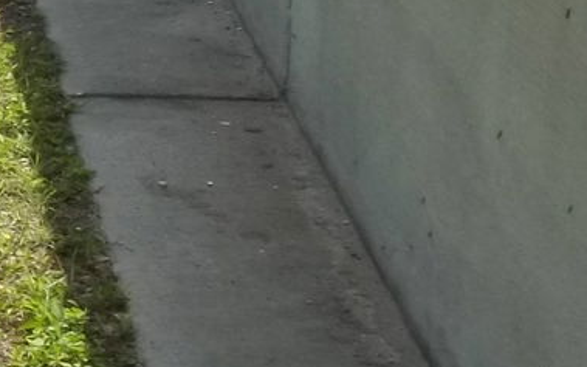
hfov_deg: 10.5
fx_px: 2832
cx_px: -737
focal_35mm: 177
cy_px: -130
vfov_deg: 7.3
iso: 64
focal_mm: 5.9
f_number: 8
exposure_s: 1/125
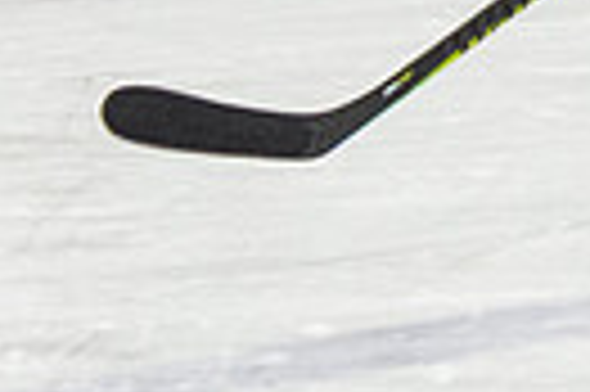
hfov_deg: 2.0
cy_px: -673
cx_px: 1690
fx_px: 16794
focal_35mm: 1026
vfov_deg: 1.3
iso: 900
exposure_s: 1/400
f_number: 2.8
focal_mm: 102
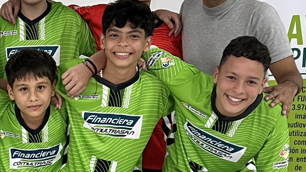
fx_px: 770
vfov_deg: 12.6
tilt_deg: -9.3
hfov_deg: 21.5
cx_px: -12
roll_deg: +1.0
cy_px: 174
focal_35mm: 95
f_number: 1.5
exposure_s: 1/60
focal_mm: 5.7
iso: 125
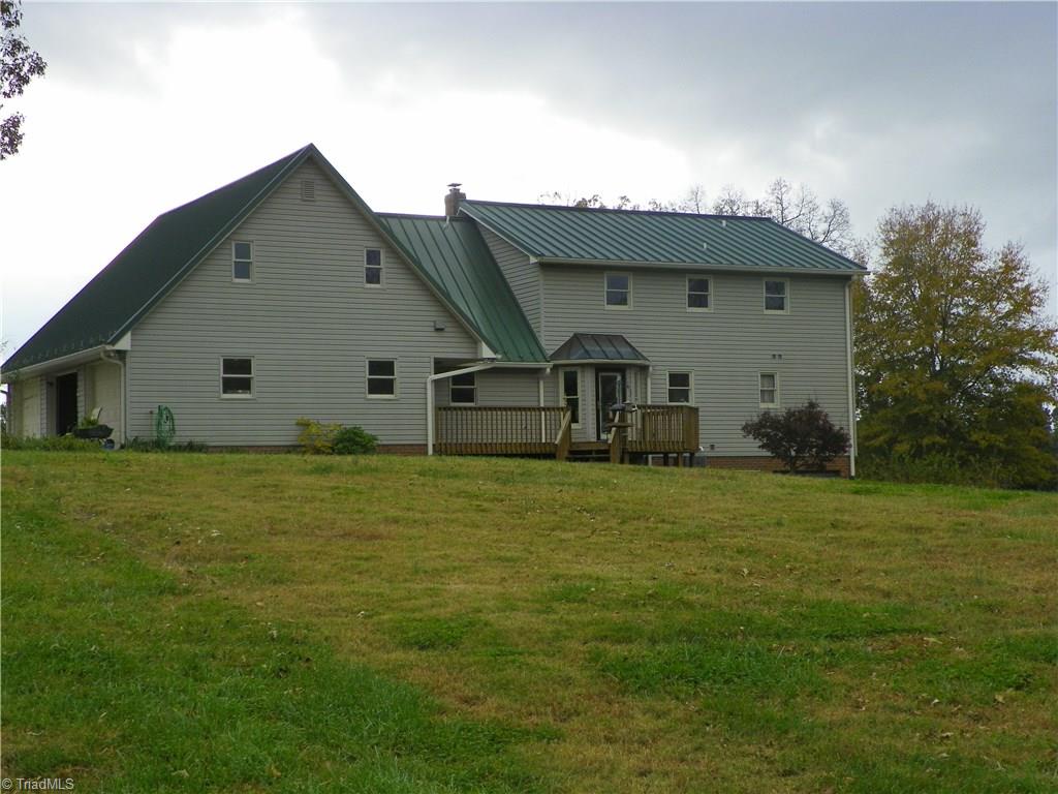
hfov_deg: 31.2
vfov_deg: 23.7
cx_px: 529
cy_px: 397
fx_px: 1895
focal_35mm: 62
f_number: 4
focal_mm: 11
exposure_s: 1/500
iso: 64
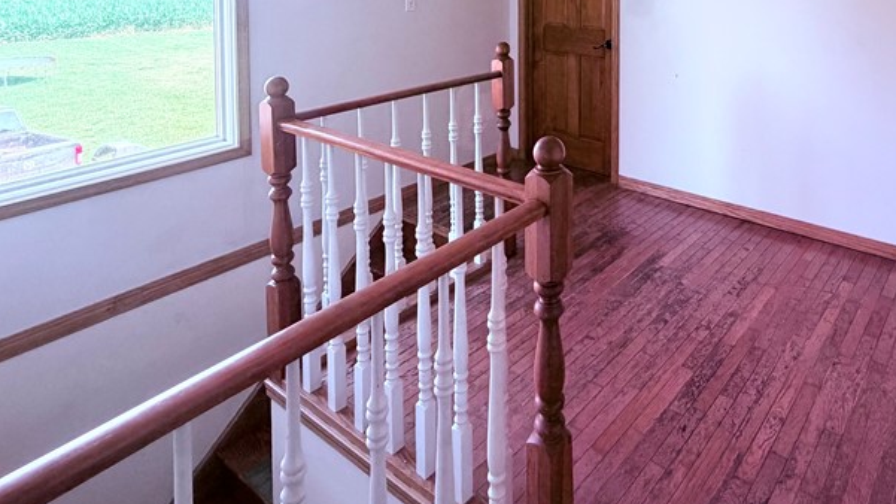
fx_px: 618
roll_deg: -0.2
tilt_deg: -2.4
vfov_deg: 38.3
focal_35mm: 26
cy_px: -24
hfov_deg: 69.2
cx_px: 619
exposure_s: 1/121
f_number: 2.2
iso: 200
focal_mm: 2.22
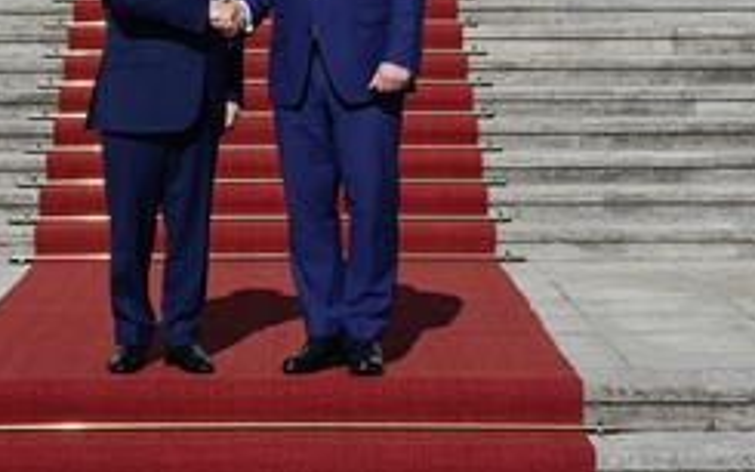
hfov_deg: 15.9
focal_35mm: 131
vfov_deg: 9.9
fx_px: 2695
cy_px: 19
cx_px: 239
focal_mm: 70
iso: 64
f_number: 10
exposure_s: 1/250
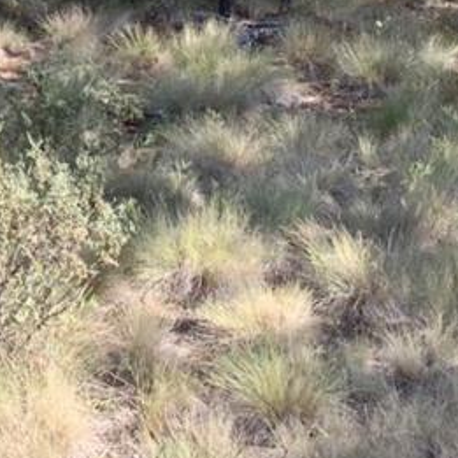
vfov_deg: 12.2
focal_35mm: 132
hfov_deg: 12.8
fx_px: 1976
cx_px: -151
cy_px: -354
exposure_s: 1/371
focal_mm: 4.25
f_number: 1.8
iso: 25
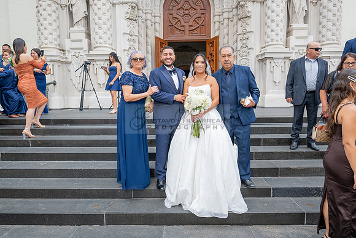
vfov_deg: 53.2
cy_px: 119
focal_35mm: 24
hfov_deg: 73.7
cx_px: 178
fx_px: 237
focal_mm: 24
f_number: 5
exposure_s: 1/200
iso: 200
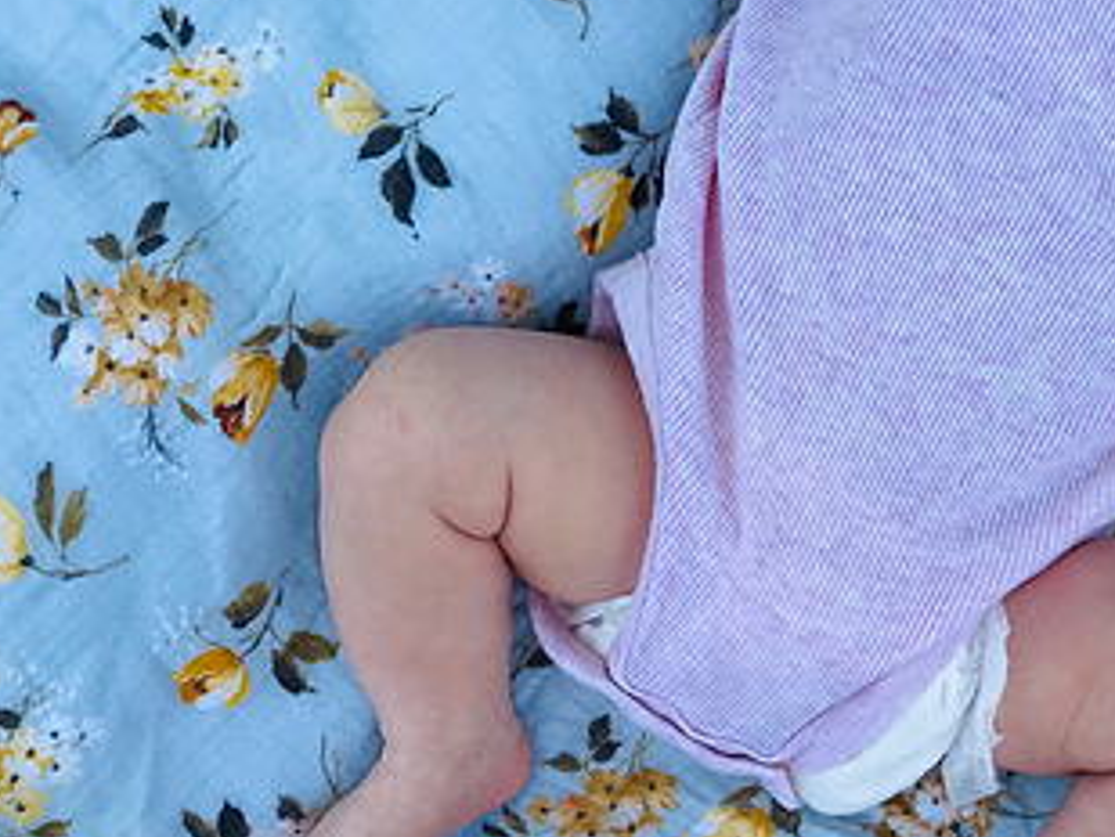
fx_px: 1869
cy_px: 231
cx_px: 978
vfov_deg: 25.0
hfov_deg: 31.8
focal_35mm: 58
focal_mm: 3.99
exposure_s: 1/1140
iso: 20
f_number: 1.8
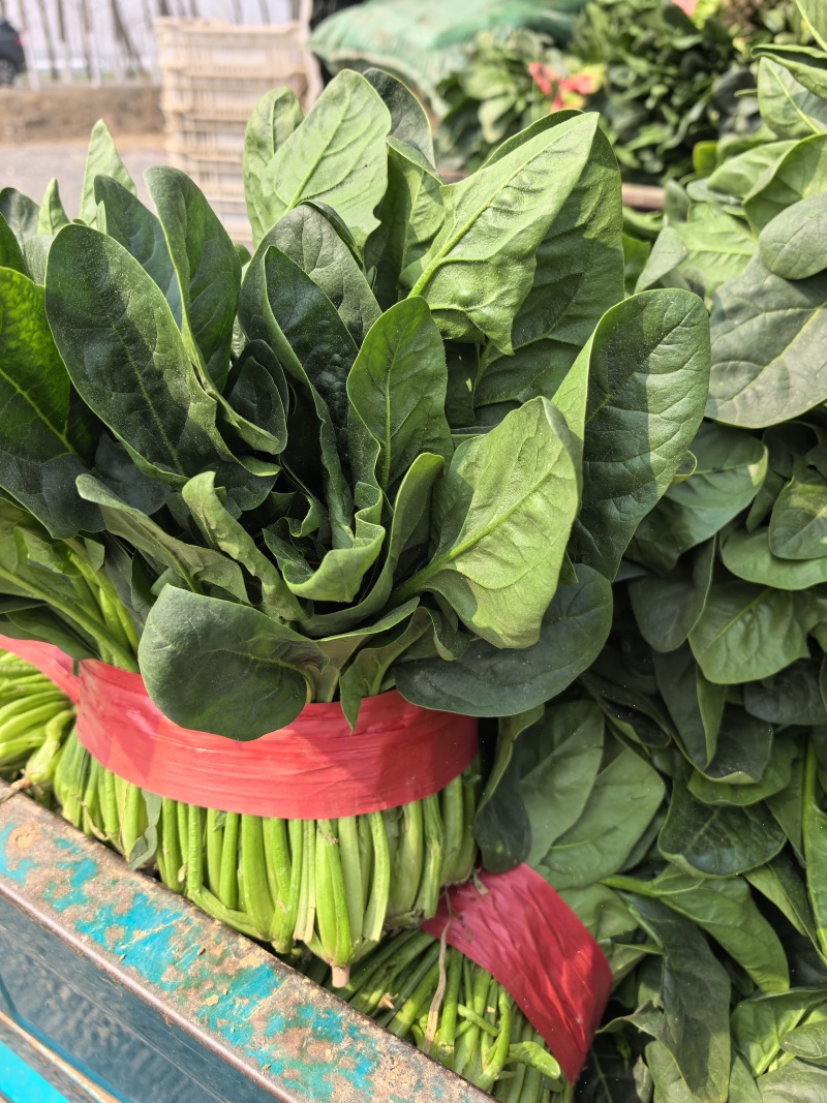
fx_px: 860
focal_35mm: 27
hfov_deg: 51.3
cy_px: 552
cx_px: 414
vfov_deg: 65.3
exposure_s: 1/3185
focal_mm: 6.98
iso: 200
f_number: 2
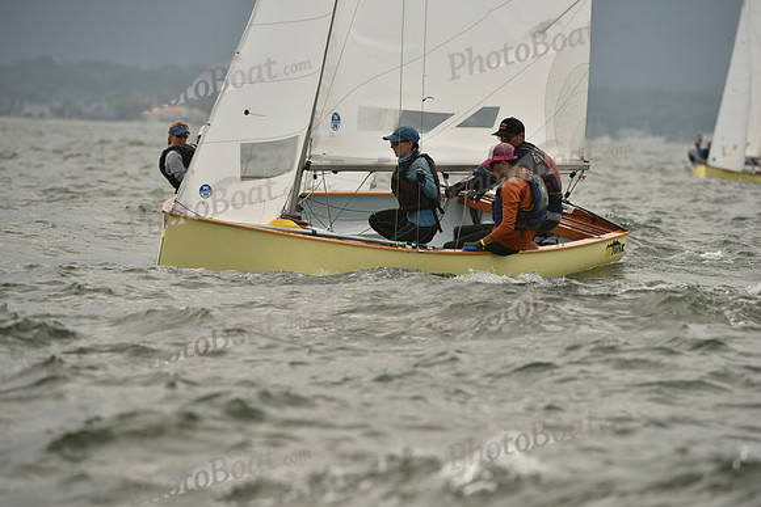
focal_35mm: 330
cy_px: 254
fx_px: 6977
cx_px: 380
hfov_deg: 6.2
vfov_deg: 4.2
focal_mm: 330
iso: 320
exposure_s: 1/1600
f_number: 5.6
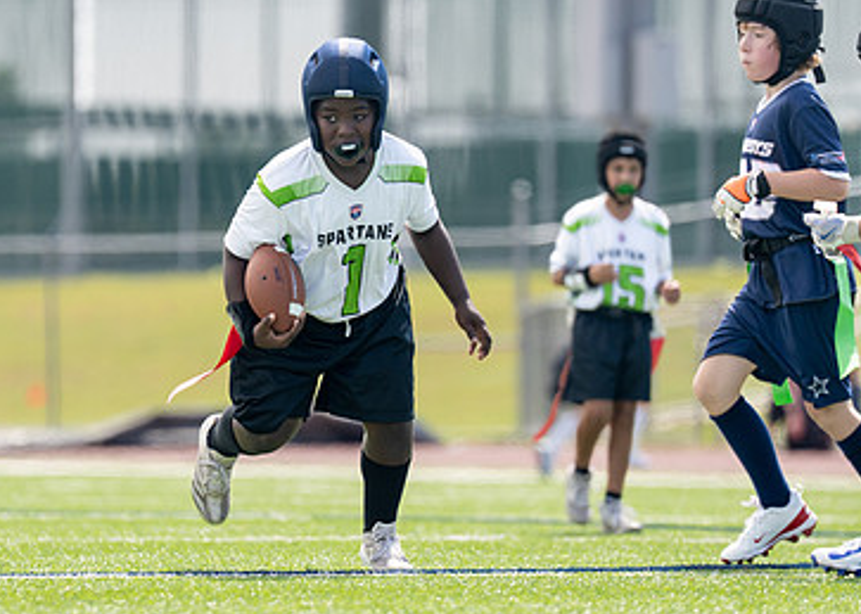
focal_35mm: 398
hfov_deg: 5.1
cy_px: 253
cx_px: 384
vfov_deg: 3.6
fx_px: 9729
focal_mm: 200
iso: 200
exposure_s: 1/3200
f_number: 2.8
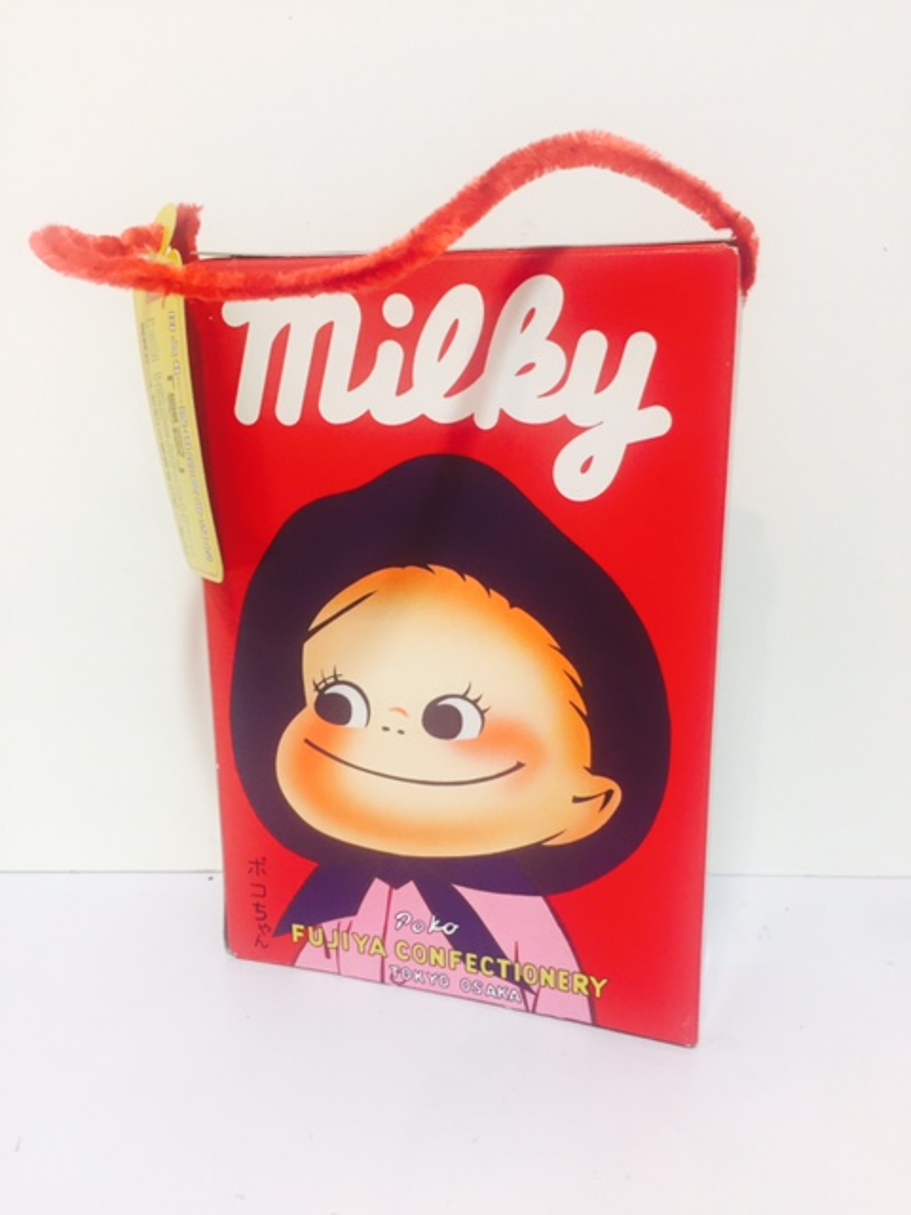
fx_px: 1018
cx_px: 456
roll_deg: +0.1
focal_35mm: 29
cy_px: 608
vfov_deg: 61.7
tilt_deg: -12.6
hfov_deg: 48.2
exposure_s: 1/33
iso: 100
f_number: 2.2
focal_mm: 4.15
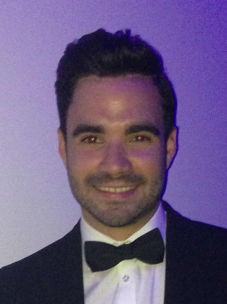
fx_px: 289
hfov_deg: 42.9
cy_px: 152
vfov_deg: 55.4
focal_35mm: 33
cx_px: 114
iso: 250
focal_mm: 4.13
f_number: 2.4
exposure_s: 1/16
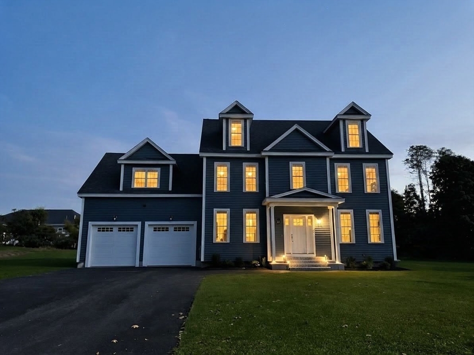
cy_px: 178
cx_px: 237
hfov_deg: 71.6
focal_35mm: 24
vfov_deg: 56.8
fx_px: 329
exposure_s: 1/1590
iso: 26
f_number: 1.68
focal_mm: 6.9
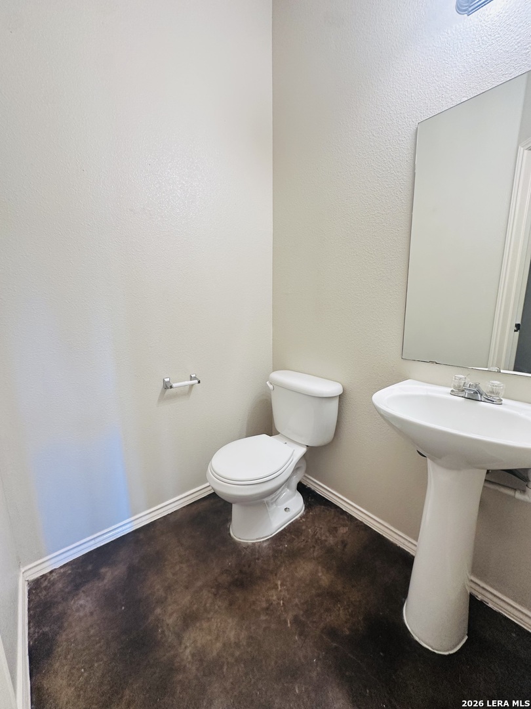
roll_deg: +0.7
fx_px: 286
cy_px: 354
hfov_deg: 85.7
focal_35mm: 14
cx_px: 266
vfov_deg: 102.1
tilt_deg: -10.6
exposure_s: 1/60
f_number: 2.2
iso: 200
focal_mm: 2.22
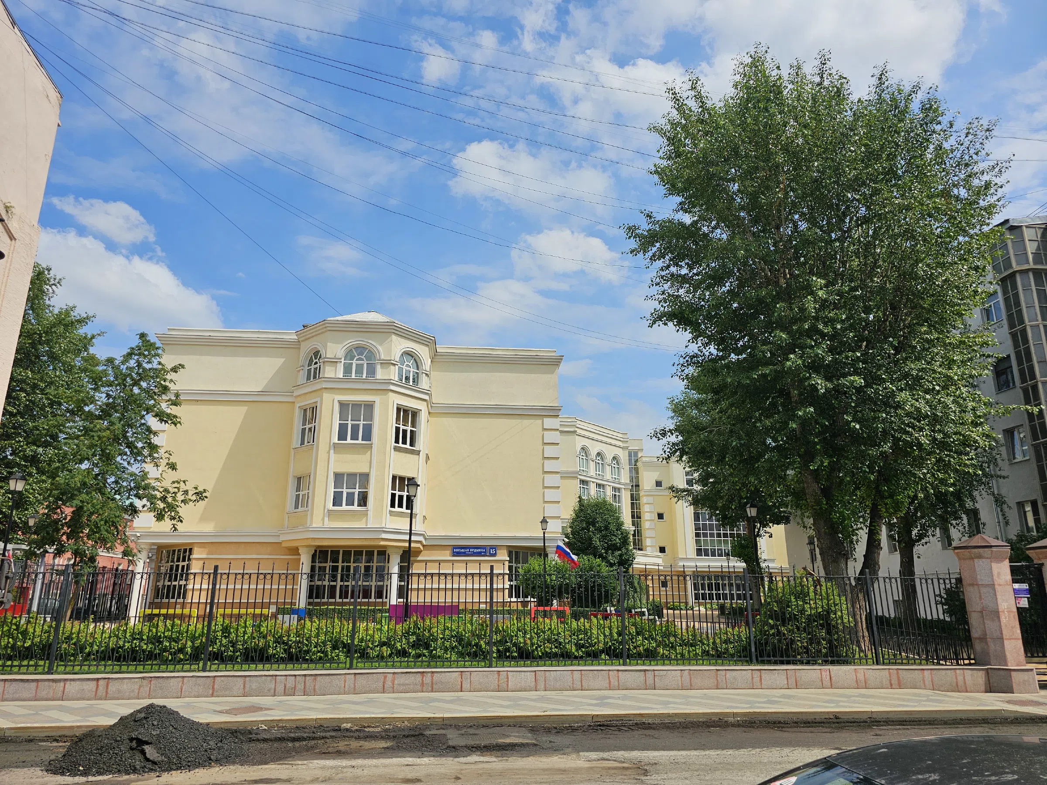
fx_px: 696
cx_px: 524
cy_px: 392
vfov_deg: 58.9
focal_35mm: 23
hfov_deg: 73.9
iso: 10
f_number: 1.7
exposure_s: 1/1422
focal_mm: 6.3
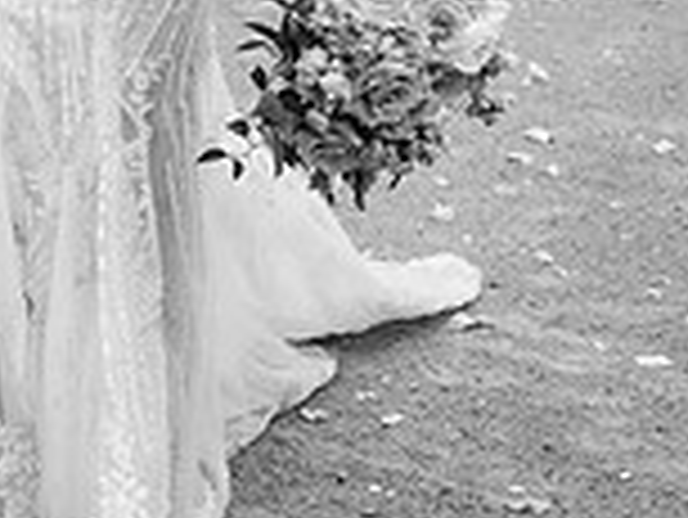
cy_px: -306
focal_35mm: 153
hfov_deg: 12.6
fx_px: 3043
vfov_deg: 9.4
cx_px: -162
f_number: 5
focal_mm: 42
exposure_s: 1/1000
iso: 320
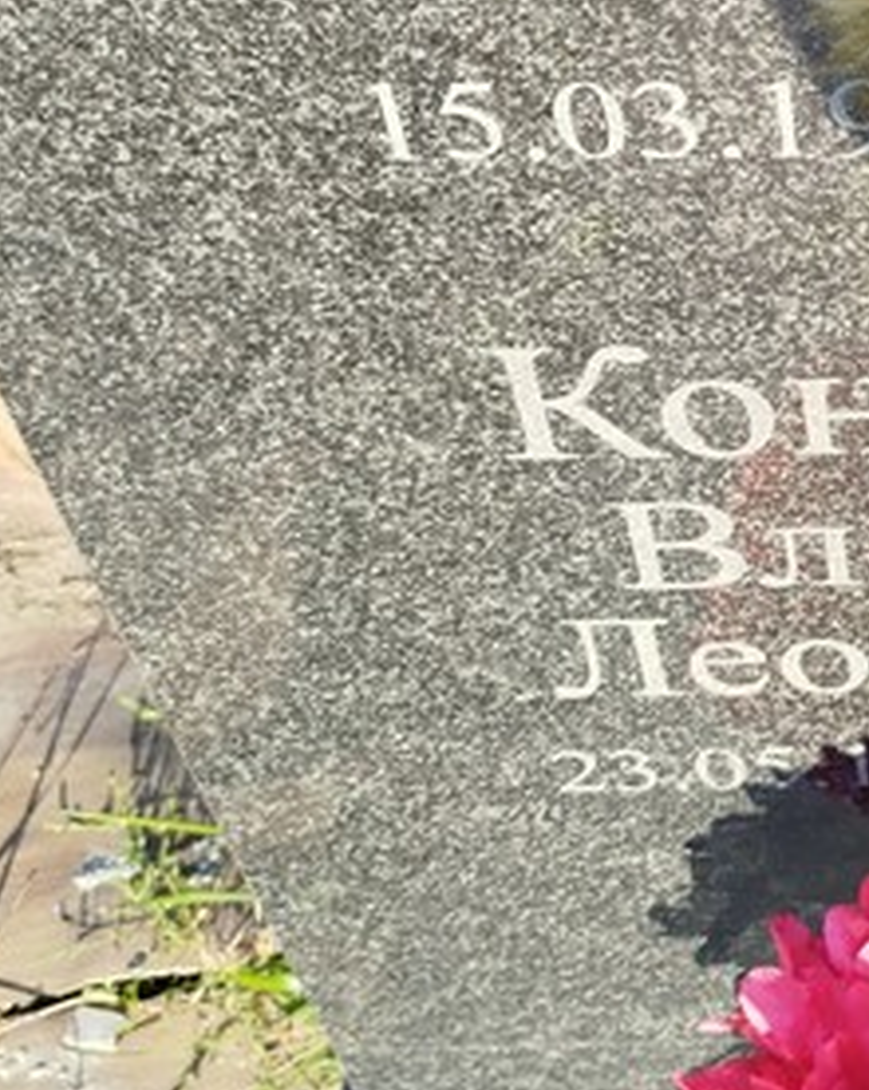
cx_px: 1126
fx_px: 2191
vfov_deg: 27.2
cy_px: 154
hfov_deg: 20.5
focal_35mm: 68
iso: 50
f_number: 1.7
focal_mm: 5.31
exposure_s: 1/331
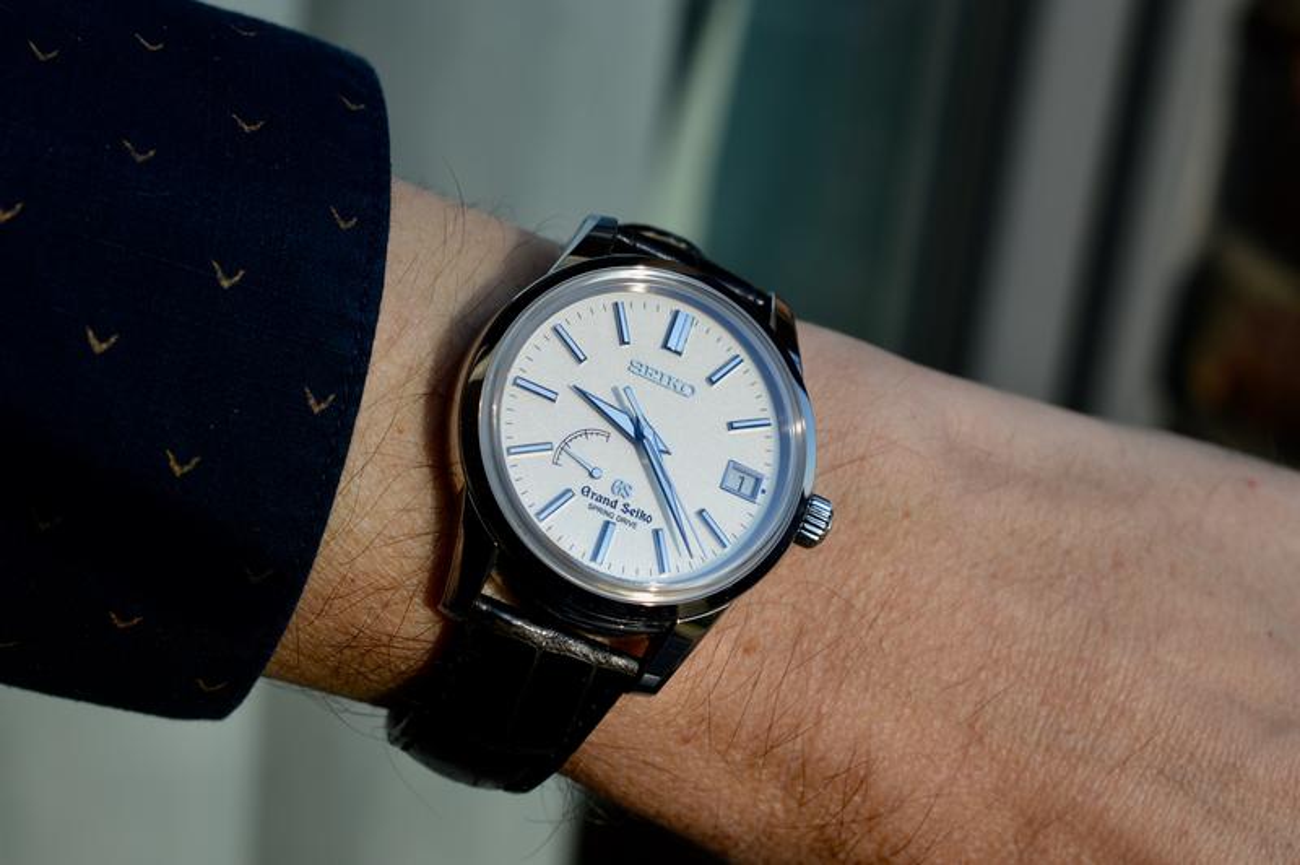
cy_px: 432
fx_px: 2165
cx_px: 650
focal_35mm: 60
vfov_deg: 22.6
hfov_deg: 33.4
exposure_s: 1/250
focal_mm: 40
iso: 100
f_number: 8
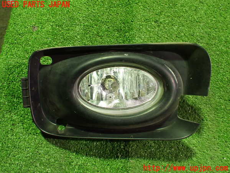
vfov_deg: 46.8
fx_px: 199
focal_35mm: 30
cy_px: 86
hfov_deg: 60.0
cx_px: 115
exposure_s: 1/30
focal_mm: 5.4
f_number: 2.3
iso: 1000
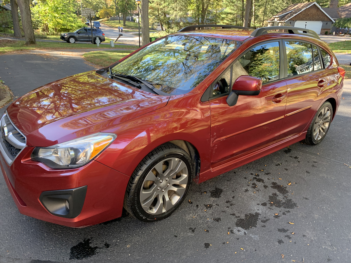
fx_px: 264
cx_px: 176
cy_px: 132
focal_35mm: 26
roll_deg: -1.2
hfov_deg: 67.3
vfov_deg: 53.1
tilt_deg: -23.5
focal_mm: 4.25
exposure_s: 1/121
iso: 64
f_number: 1.8
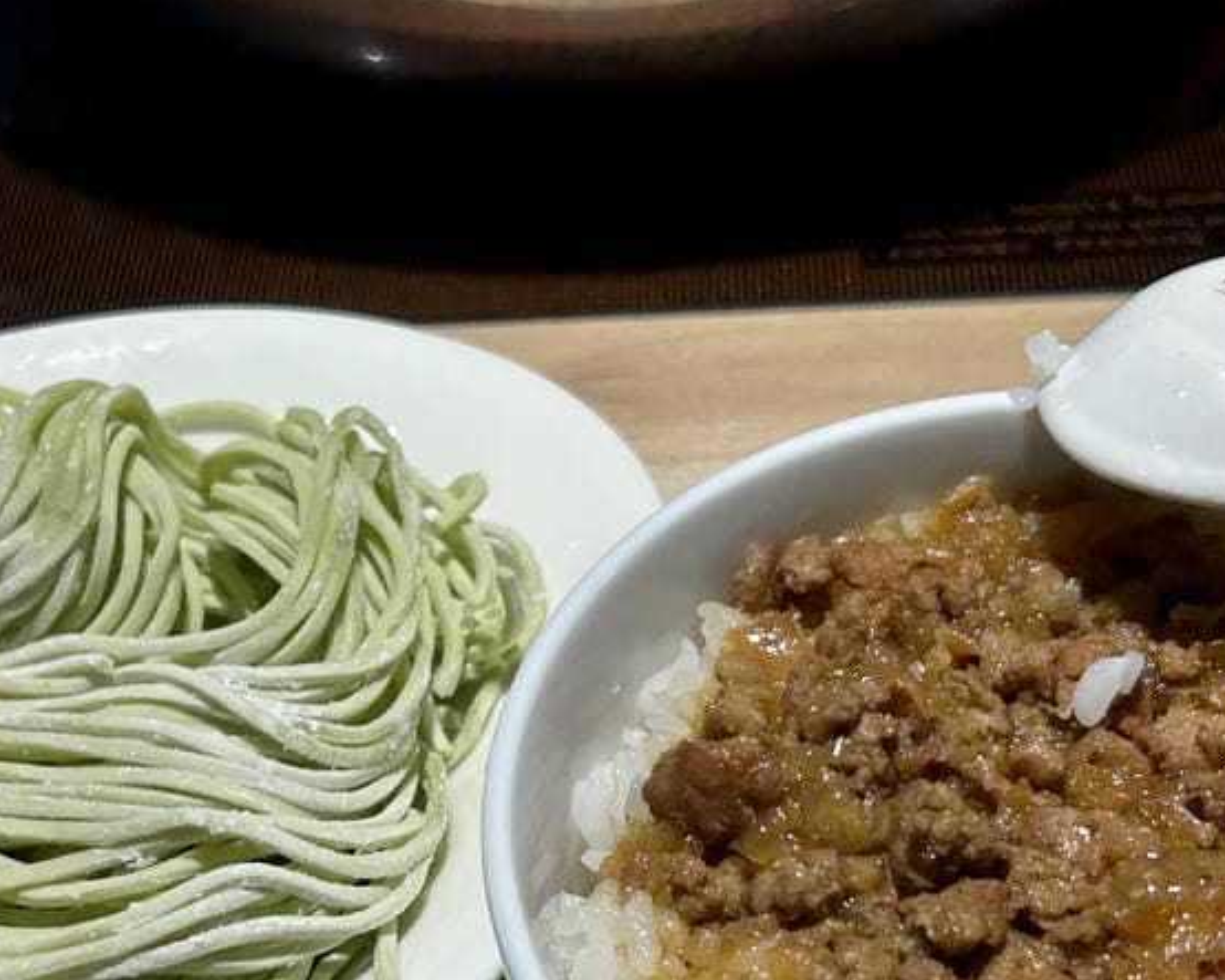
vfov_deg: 27.5
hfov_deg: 34.1
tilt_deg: -45.3
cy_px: 633
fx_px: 1994
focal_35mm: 55
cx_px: 493
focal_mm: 5.7
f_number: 1.5
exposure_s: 1/120
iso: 50
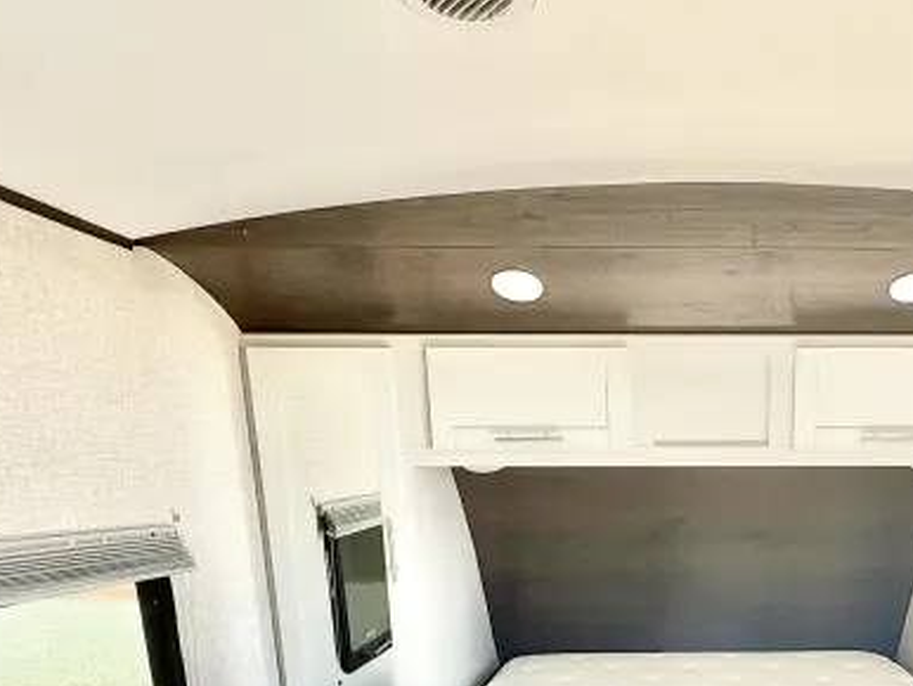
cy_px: 629
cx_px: 684
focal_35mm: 29
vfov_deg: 43.7
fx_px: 765
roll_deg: -1.2
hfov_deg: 58.5
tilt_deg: -13.2
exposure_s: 1/316
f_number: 2.2
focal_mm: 2.22
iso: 64
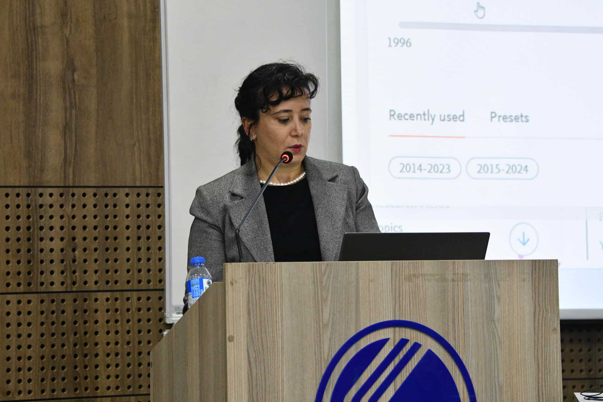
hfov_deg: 16.7
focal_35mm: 123
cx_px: 302
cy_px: 201
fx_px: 2060
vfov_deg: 11.1
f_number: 5
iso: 3200
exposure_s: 1/80
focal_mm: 82
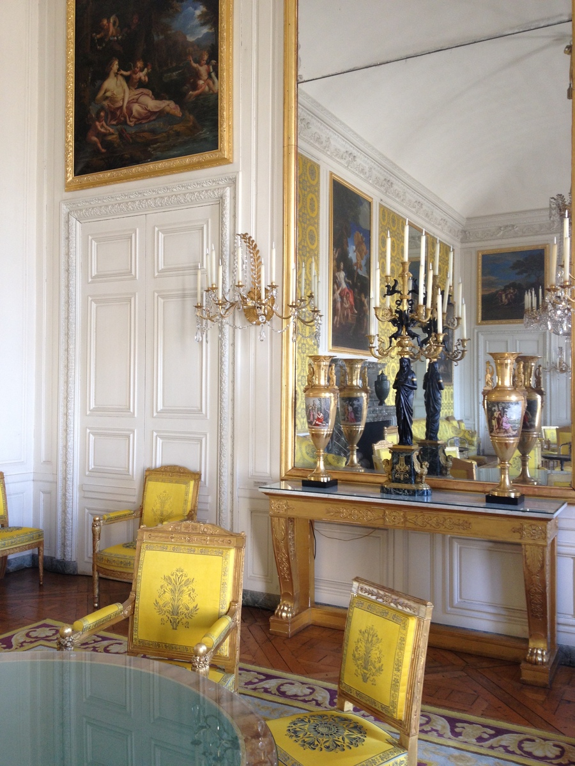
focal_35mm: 35
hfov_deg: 40.7
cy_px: 383
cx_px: 288
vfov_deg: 52.6
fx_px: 775
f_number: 2.4
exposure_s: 1/20
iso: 80
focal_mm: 4.28
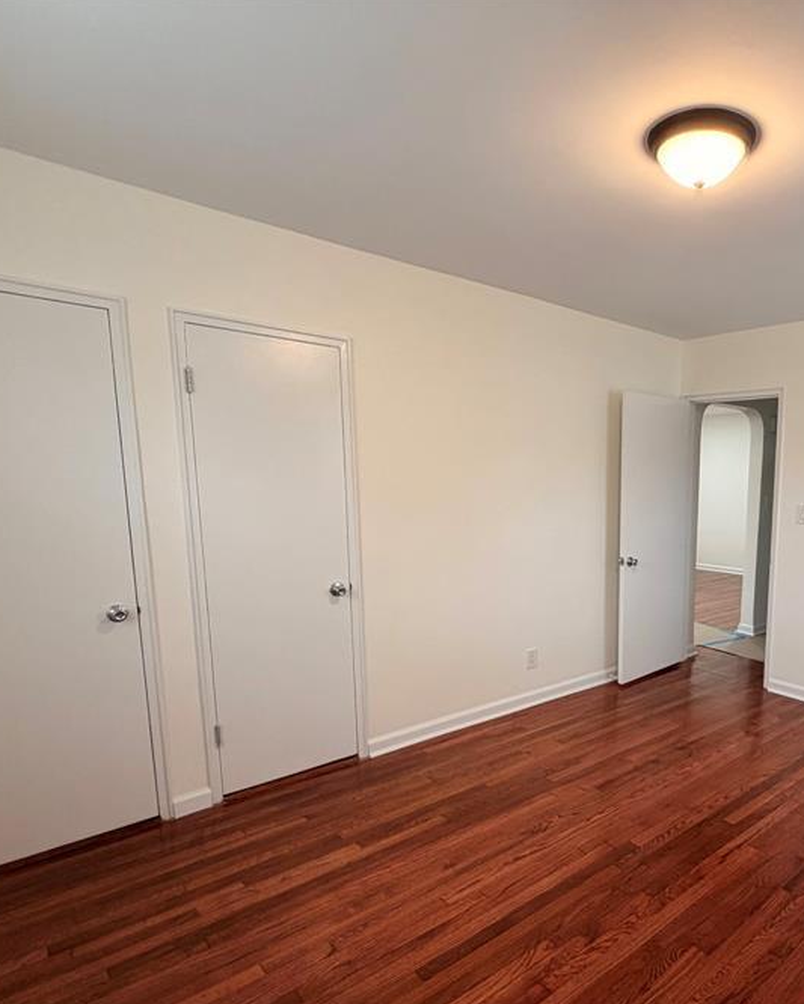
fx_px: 624
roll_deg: -0.1
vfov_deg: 77.2
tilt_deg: -9.2
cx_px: 606
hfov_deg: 61.7
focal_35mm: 21
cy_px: 574
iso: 160
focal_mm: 2.22
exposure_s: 1/60
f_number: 2.2
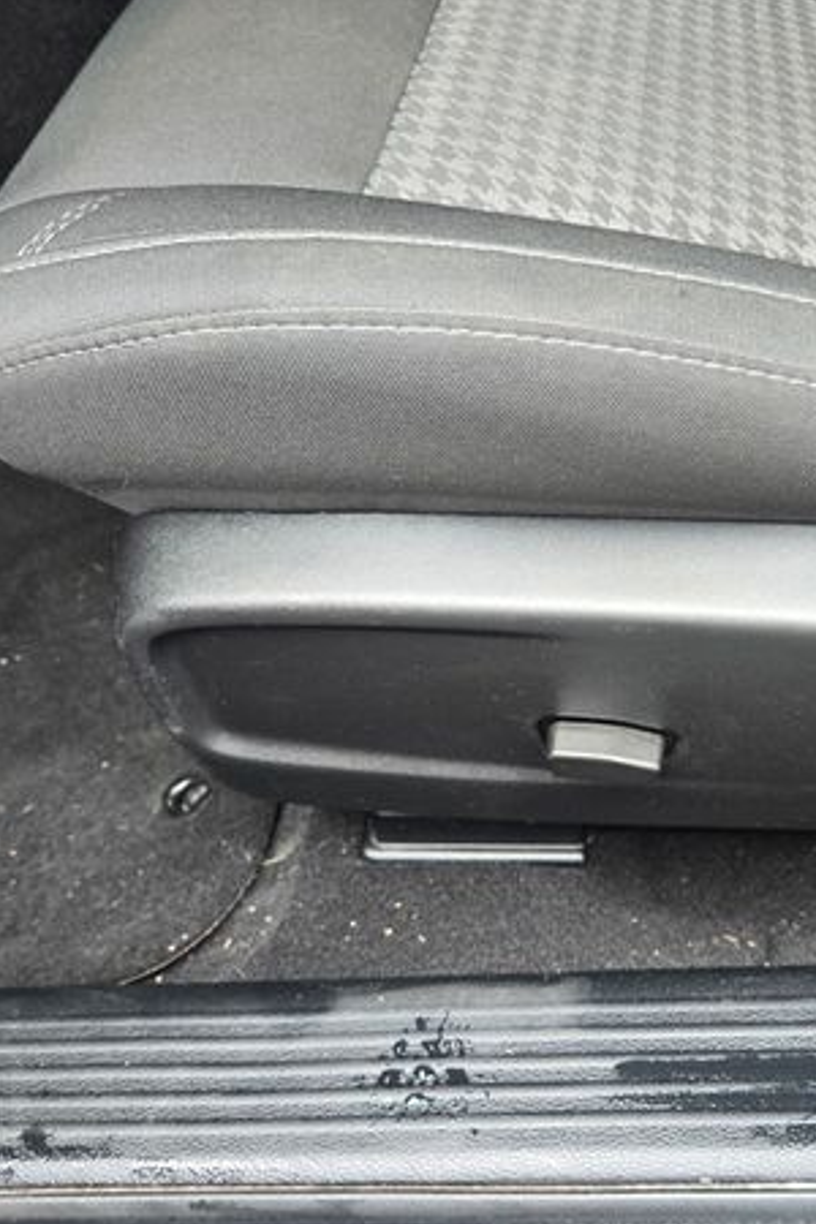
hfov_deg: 37.8
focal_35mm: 34
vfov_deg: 55.8
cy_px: 596
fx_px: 1156
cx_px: 626
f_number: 1.8
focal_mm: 5.4
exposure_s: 1/120
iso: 200
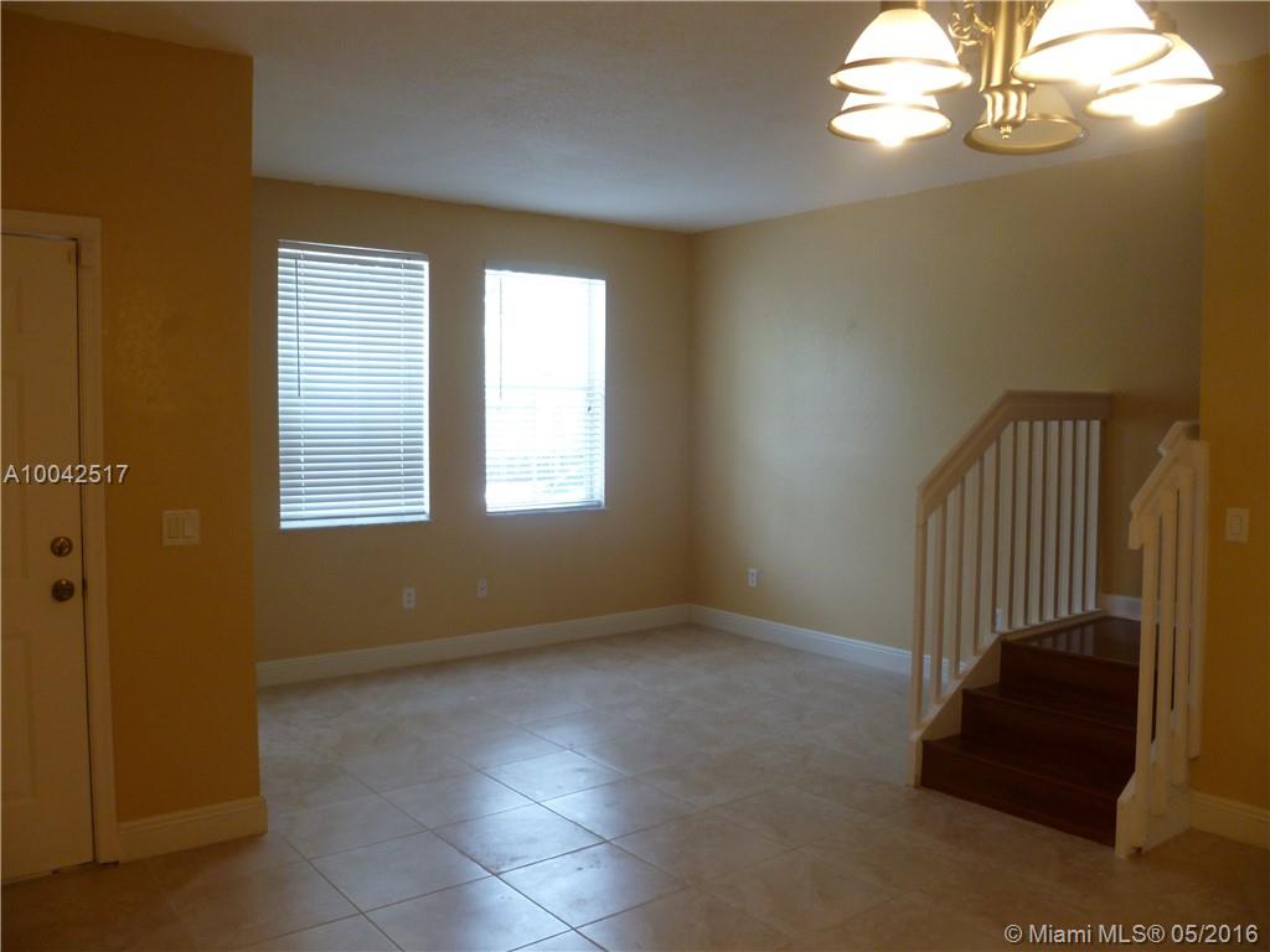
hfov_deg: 63.4
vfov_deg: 49.7
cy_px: 476
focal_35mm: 28
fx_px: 1027
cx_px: 635
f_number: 3.3
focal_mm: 5
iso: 125
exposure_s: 1/30
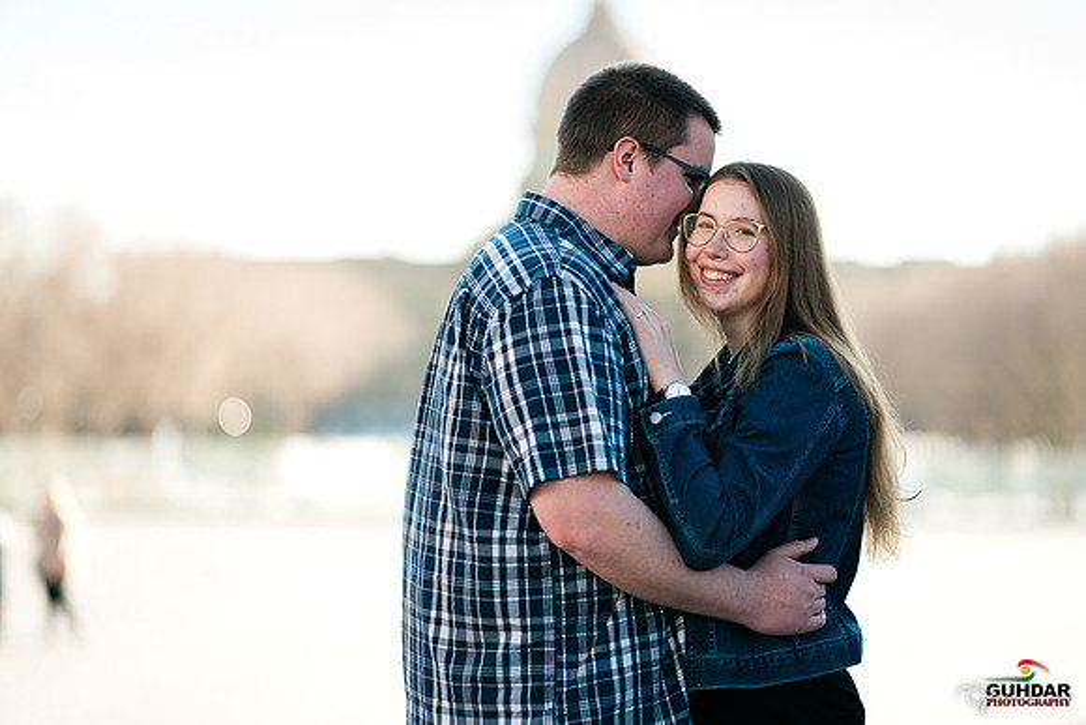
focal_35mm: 85
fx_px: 2565
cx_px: 543
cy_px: 362
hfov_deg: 23.9
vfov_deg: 16.1
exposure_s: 1/1600
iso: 100
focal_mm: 85
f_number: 1.4
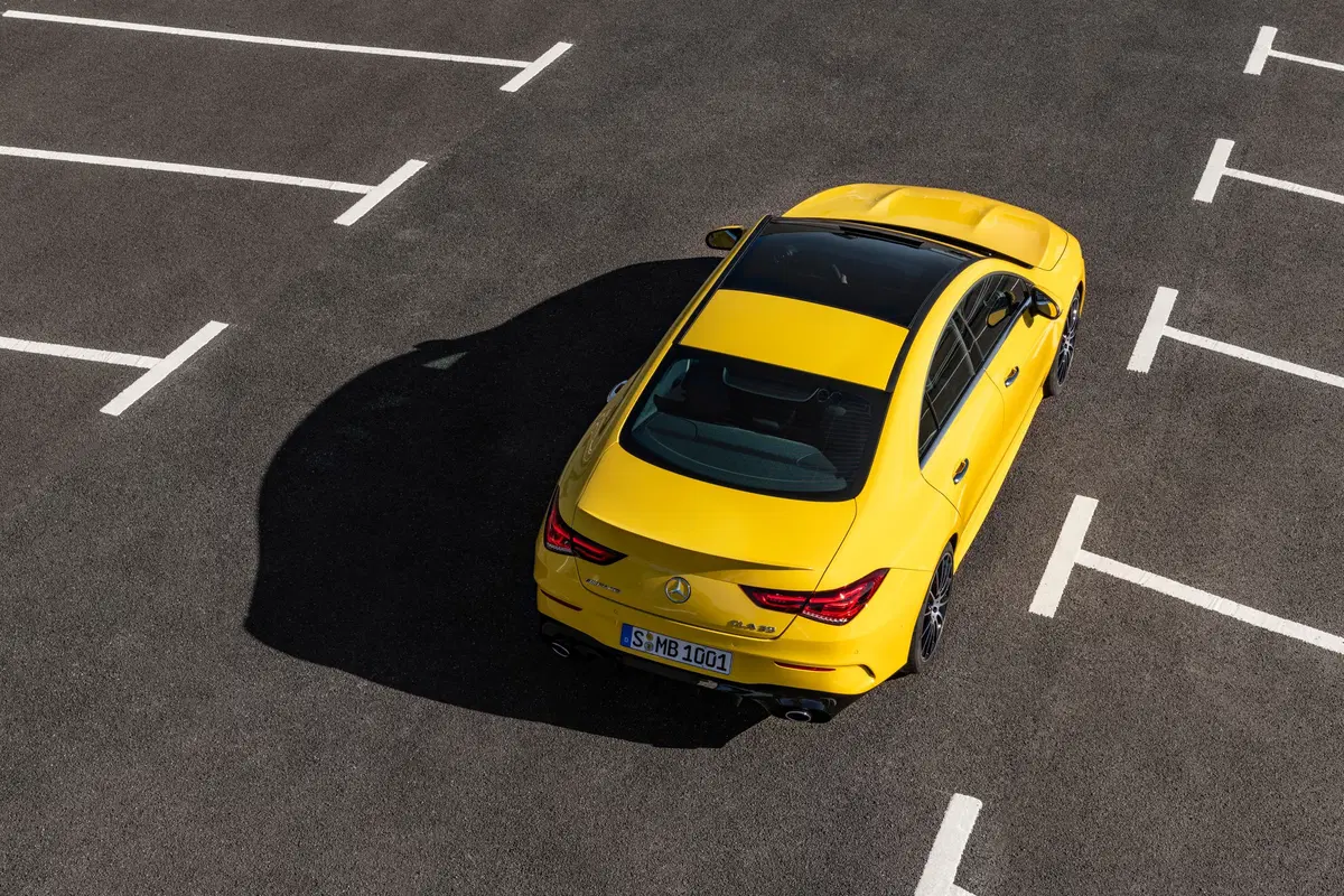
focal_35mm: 50
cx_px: 672
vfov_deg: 27.0
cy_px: 448
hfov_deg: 39.6
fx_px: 1867
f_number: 11
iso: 100
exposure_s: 1/160
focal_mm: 50
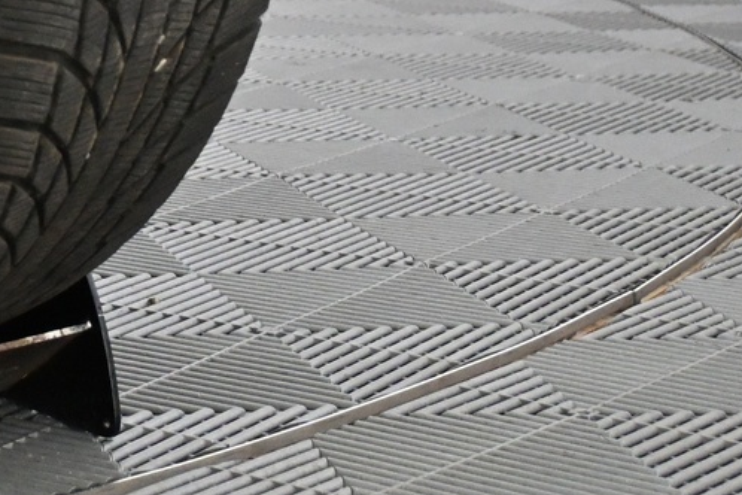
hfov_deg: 16.2
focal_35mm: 119
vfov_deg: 11.1
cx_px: -229
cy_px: -209
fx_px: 2462
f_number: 4.2
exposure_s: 1/125
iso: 3200
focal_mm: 24.5
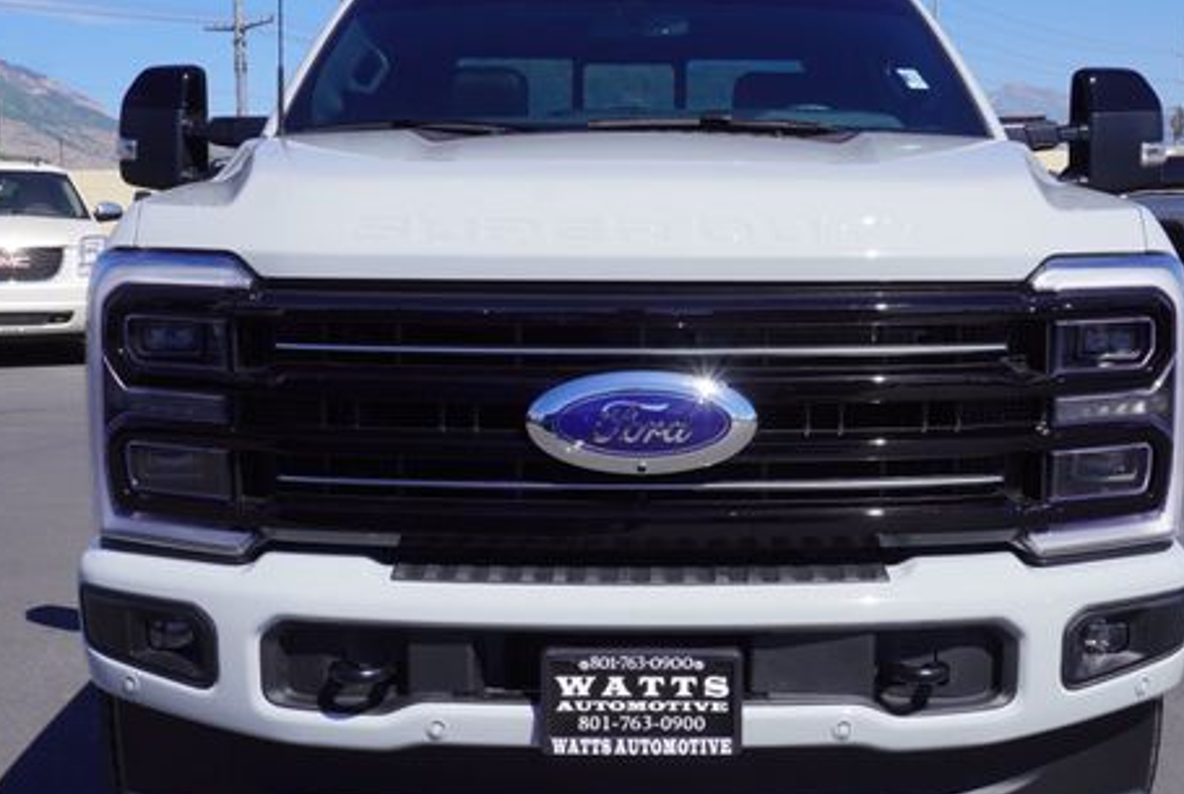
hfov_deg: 37.6
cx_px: 630
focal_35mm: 53
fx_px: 1736
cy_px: 427
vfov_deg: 25.7
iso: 100
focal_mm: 25
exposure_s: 1/160
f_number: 11
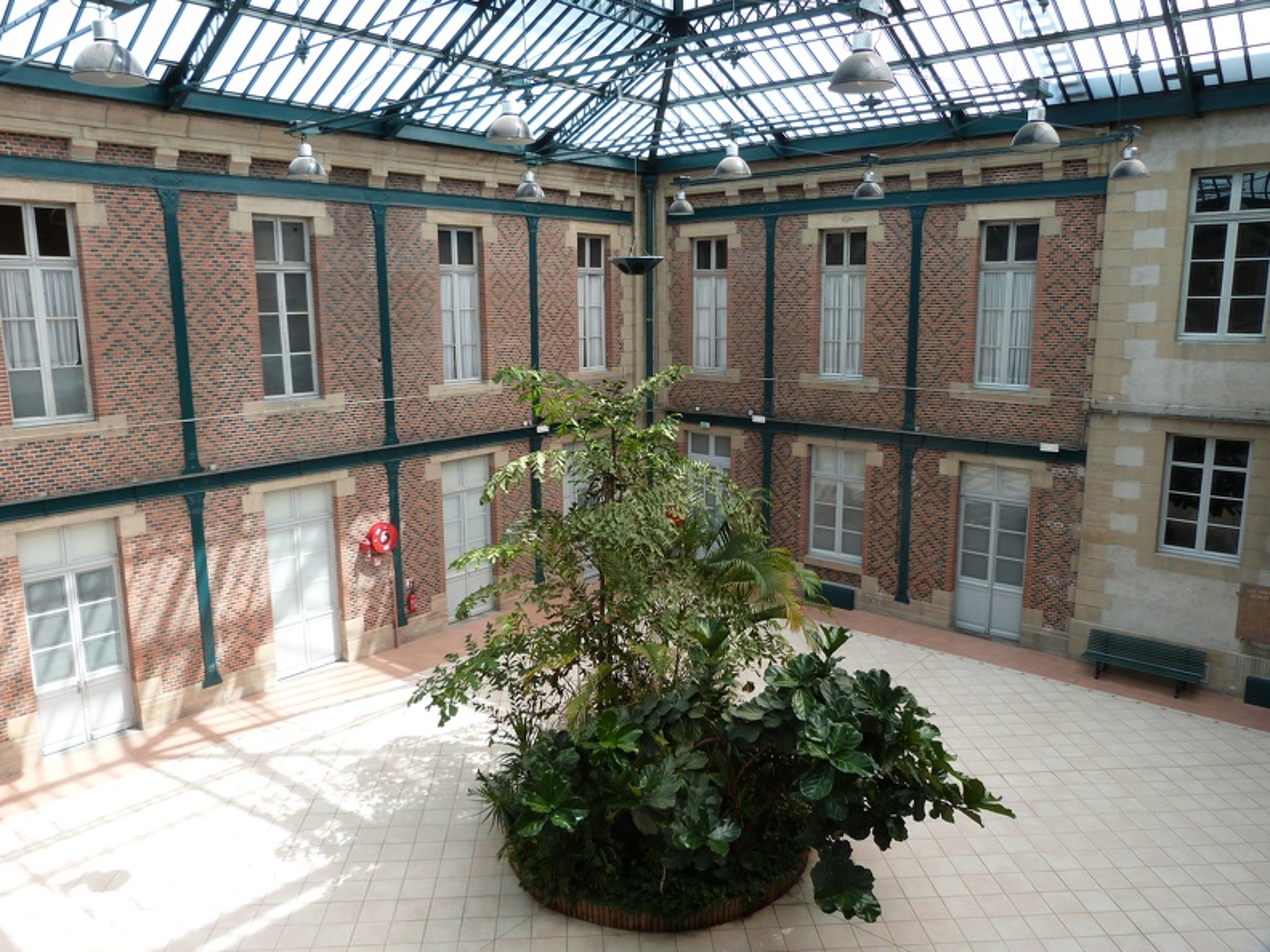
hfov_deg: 69.4
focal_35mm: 25
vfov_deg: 54.9
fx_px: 917
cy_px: 476
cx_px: 635
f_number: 4
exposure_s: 1/160
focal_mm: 4.5
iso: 100
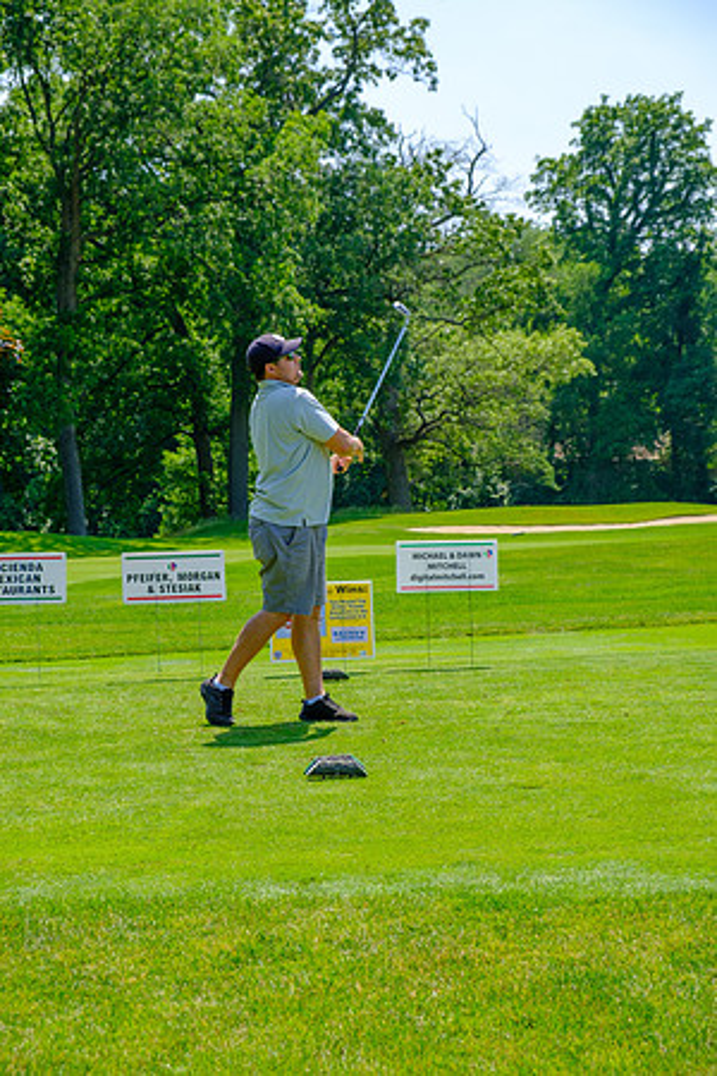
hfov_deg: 16.5
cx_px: 358
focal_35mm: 83
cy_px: 538
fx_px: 2479
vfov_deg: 24.5
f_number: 6.4
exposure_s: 1/250
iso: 200
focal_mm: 55
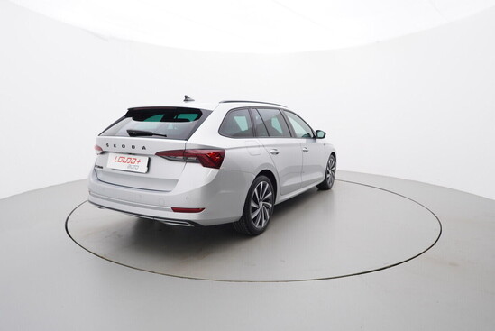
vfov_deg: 56.2
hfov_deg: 77.3
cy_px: 166
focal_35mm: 22
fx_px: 310
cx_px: 248
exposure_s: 1/80
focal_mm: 15
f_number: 5
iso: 200
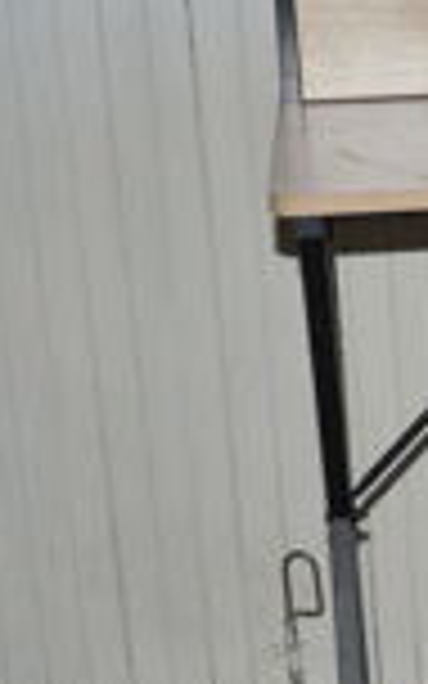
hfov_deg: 9.9
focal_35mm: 125
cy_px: 423
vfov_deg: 16.7
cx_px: 766
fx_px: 2333
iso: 800
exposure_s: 1/60
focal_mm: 26
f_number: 4
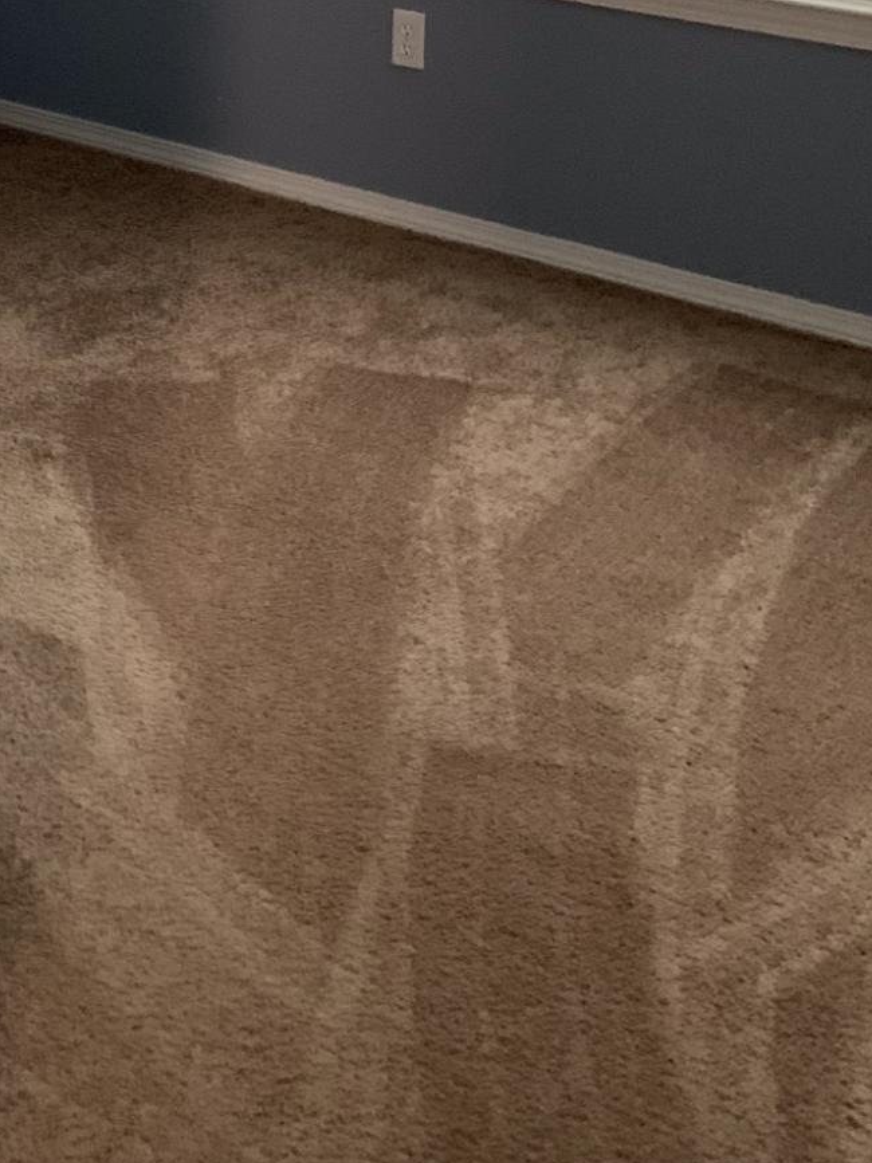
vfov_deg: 29.6
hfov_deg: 23.7
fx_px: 2016
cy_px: -55
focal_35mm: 60
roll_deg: +0.5
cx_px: 78
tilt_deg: -11.2
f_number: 1.8
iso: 640
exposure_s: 1/30
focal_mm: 4.25
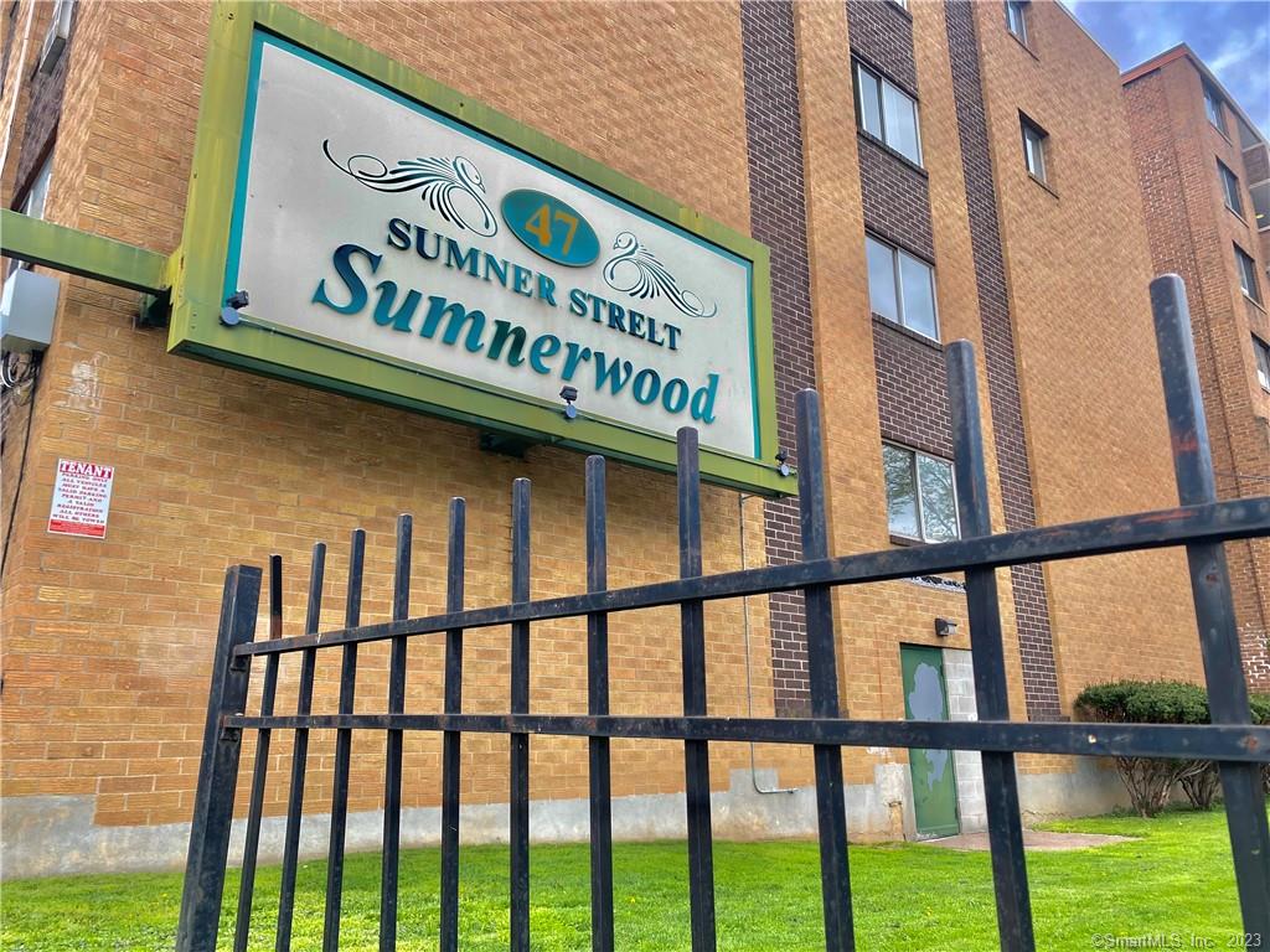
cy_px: 476
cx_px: 635
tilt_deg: +16.9
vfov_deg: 53.1
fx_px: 954
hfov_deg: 67.3
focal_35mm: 26
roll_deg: +0.2
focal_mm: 4.25
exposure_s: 1/499
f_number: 1.8
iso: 32
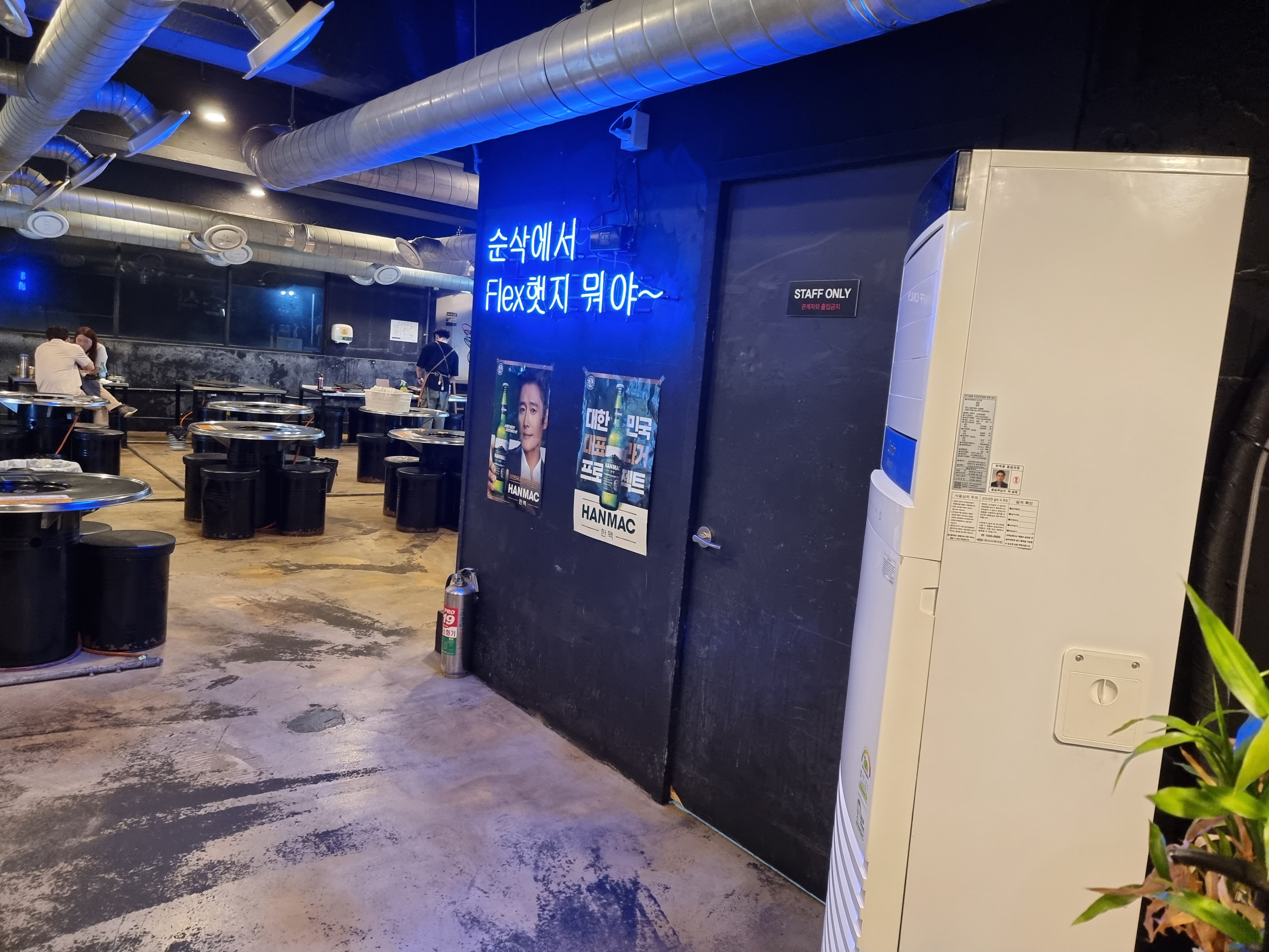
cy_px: 476
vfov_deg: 56.8
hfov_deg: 71.6
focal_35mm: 24
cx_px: 634
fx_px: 880
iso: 500
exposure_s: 1/40
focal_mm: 6.7
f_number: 1.8
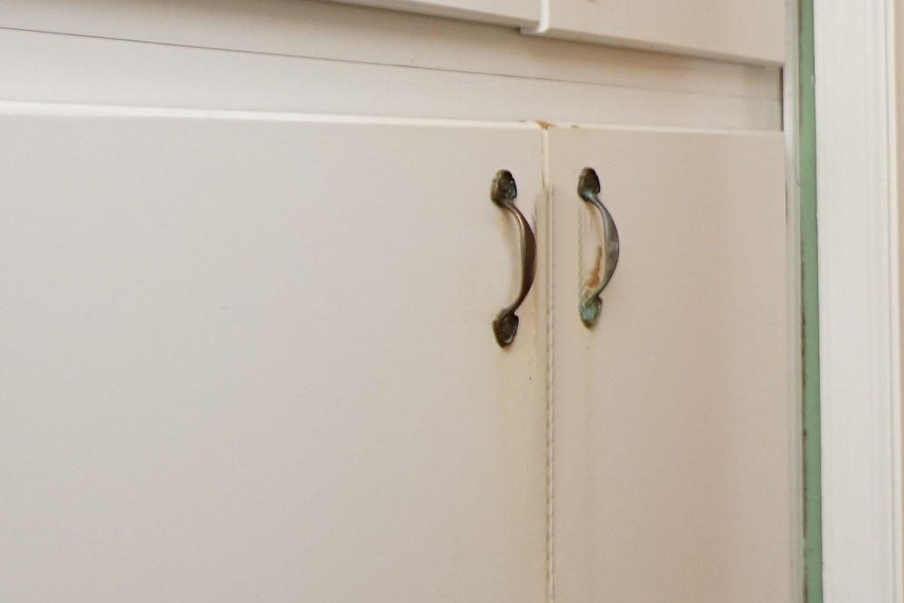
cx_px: 1147
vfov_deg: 24.9
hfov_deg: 30.1
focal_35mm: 54
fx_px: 1356
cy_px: 182
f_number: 4.5
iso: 1250
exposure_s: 1/160
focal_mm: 12
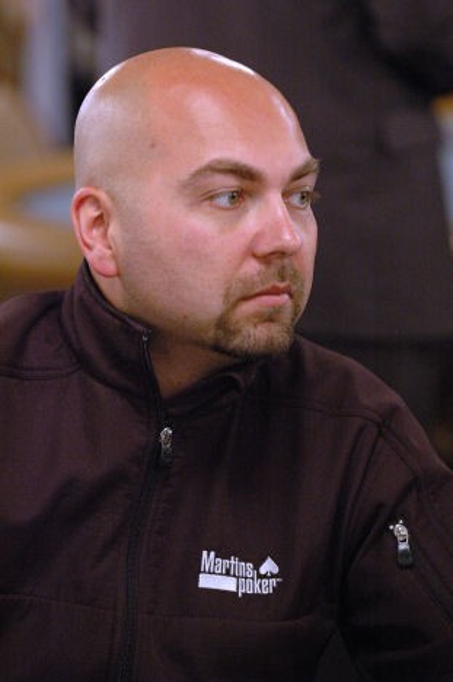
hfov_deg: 7.9
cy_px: 341
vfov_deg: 11.8
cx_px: 226
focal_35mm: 174
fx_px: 3291
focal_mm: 116
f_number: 2.8
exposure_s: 1/100
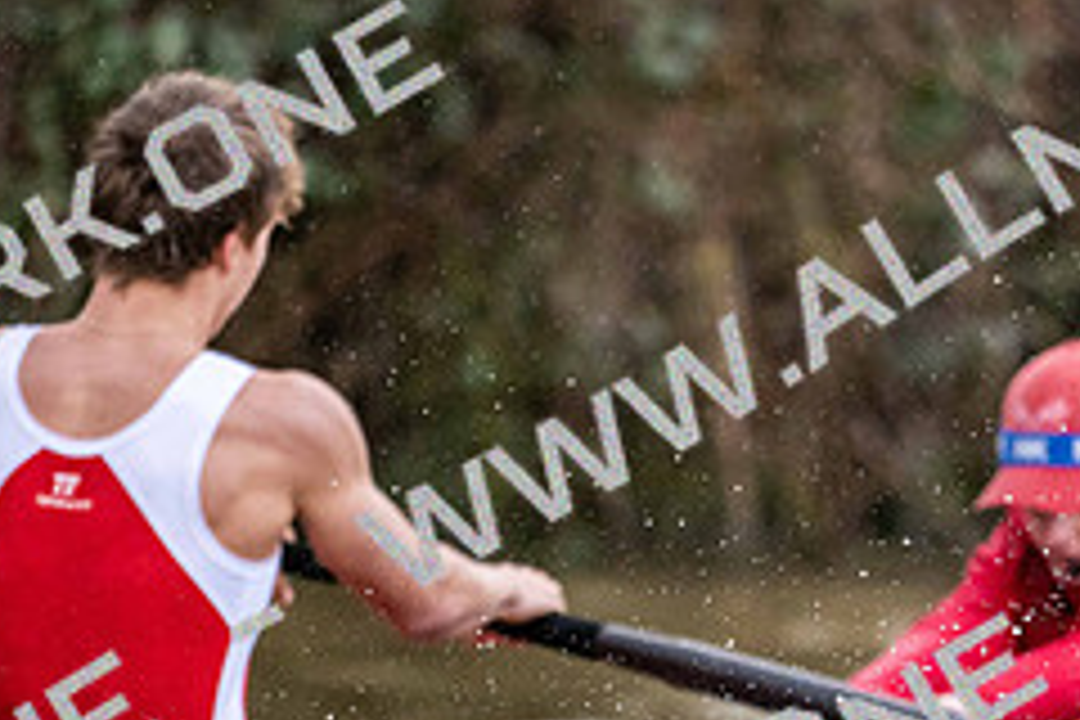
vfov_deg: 1.4
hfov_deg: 2.1
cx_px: 914
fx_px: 28948
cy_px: 601
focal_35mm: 965
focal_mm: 400
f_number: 4.5
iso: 2500
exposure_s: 1/1600
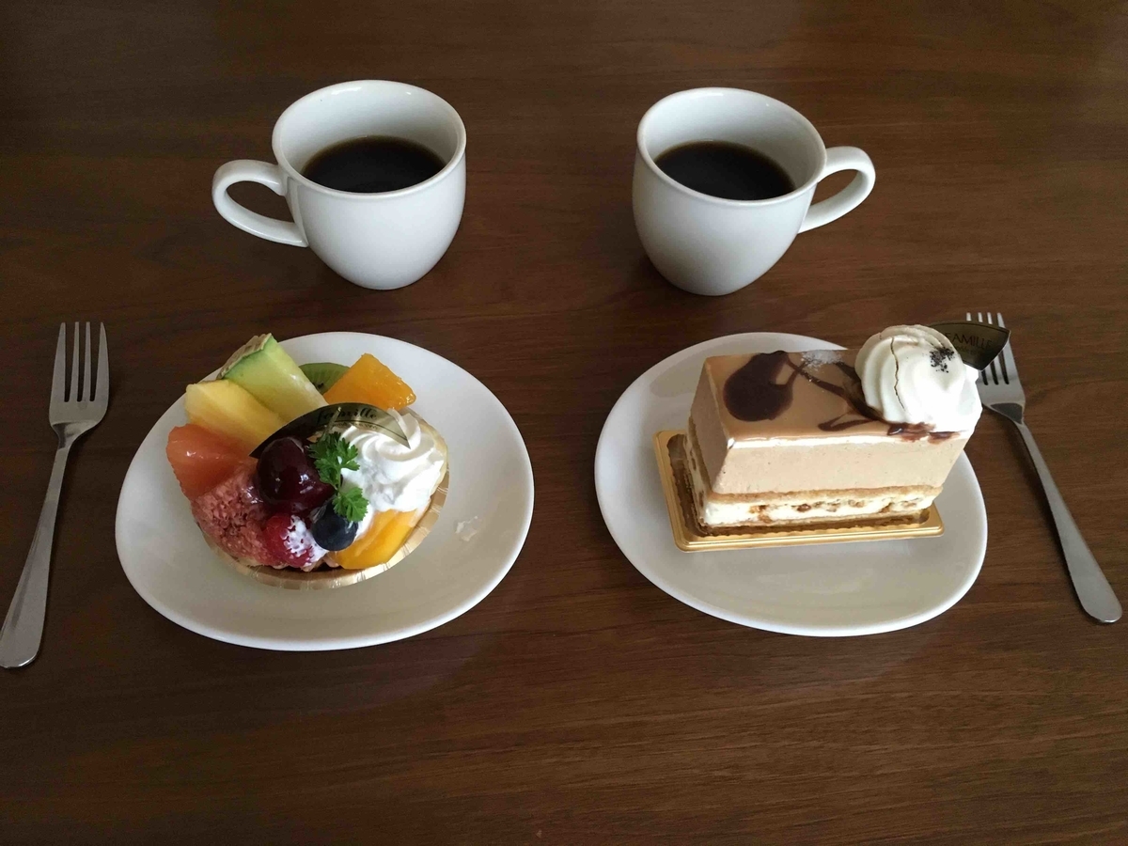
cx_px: 564
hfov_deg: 61.7
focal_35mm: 29
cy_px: 423
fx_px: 945
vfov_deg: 48.2
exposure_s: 1/30
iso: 200
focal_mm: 4.15
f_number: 2.2
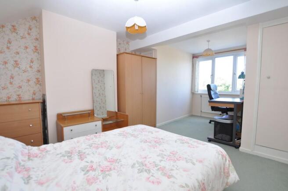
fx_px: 120
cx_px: 144
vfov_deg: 77.2
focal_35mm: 15
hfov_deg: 100.4
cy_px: 96
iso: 400
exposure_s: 1/80
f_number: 4.5
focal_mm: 10
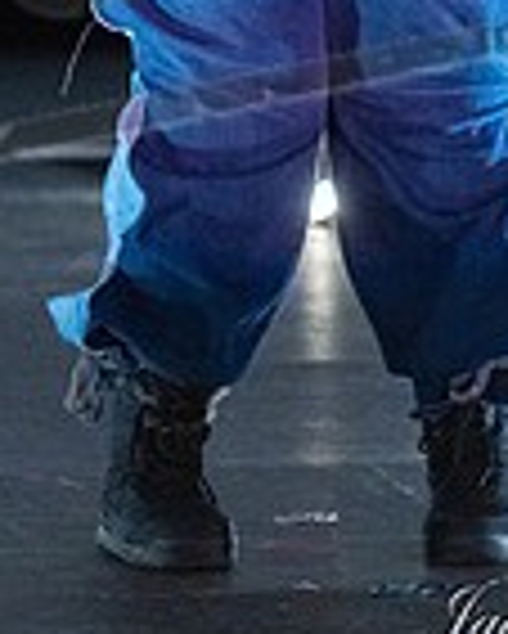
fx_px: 10626
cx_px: 265
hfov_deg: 2.7
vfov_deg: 3.4
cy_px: -319
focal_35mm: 566
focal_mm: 189
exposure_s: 1/250
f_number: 4
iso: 6400
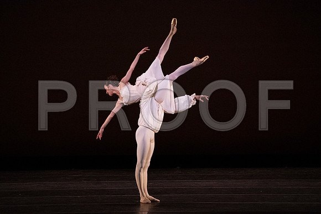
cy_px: 107
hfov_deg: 7.1
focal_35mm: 291
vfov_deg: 4.7
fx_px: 2595
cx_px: 160
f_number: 7.1
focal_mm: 291
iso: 20000
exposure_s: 1/400
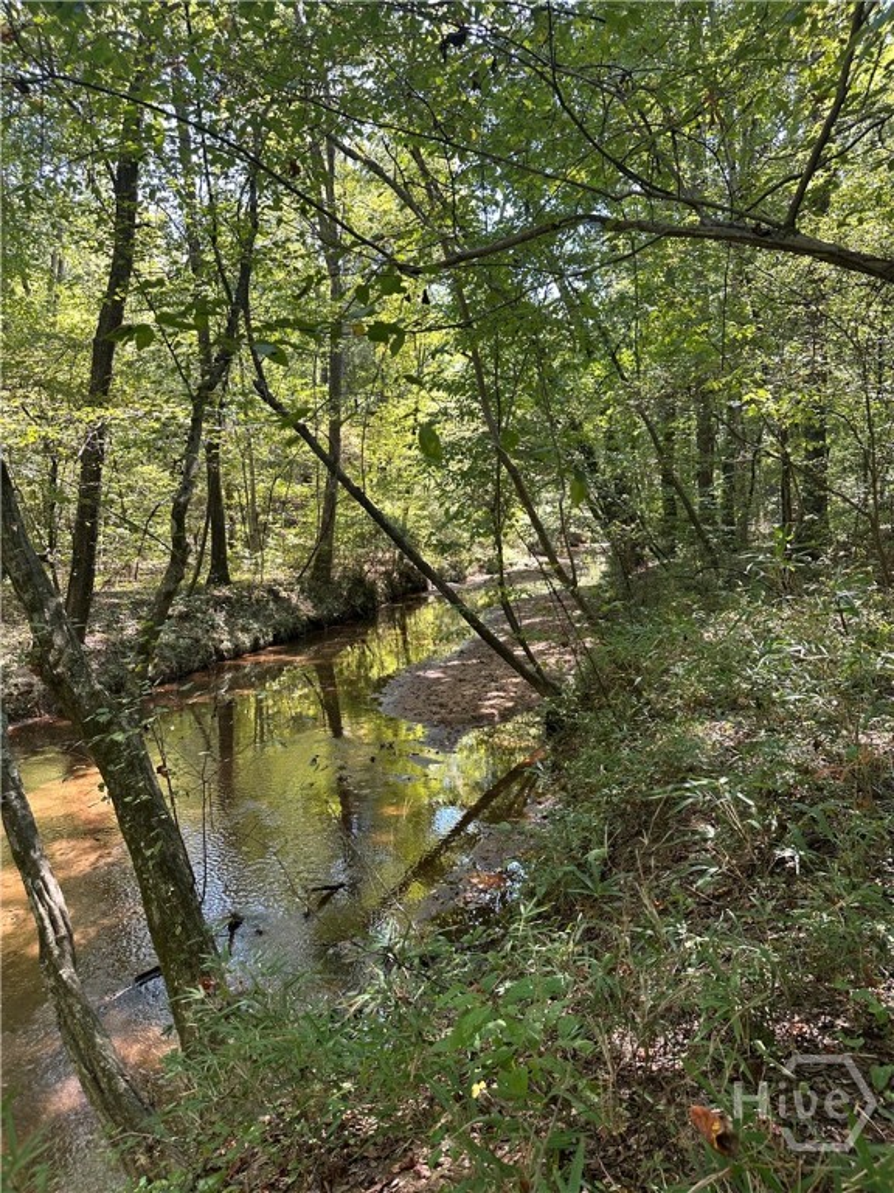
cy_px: 596
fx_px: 826
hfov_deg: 56.8
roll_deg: +0.7
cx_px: 447
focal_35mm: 24
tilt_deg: -3.4
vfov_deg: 71.6
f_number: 1.78
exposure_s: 1/121
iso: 80
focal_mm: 6.86
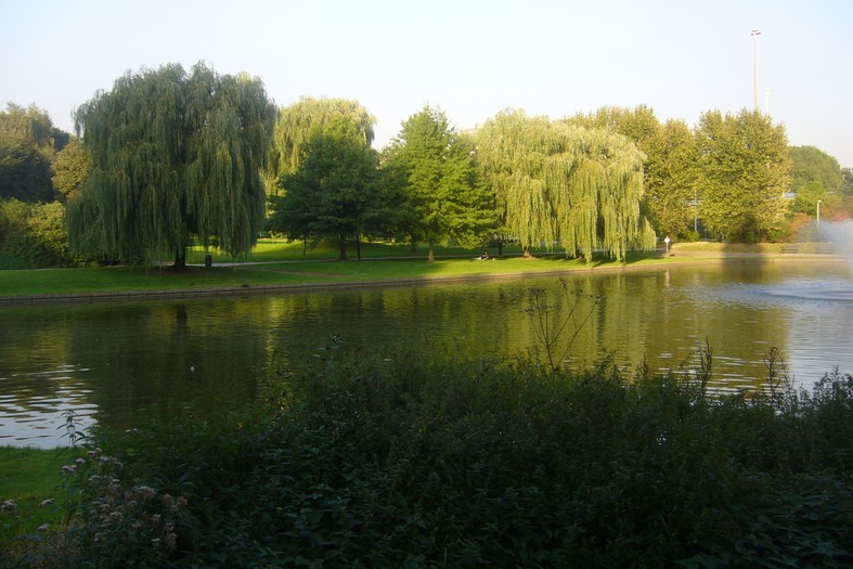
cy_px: 257
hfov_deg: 51.9
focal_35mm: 37
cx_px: 428
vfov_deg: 35.9
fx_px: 877
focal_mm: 5.8
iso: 80
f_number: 2.8
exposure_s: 1/250
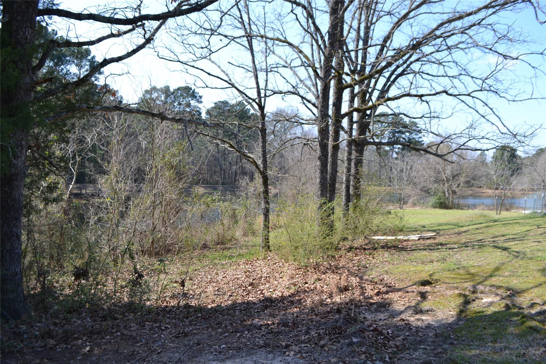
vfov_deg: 47.9
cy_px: 182
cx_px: 273
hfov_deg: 67.4
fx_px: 409
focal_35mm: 27
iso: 100
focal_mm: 18
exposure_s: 1/160
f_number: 6.3
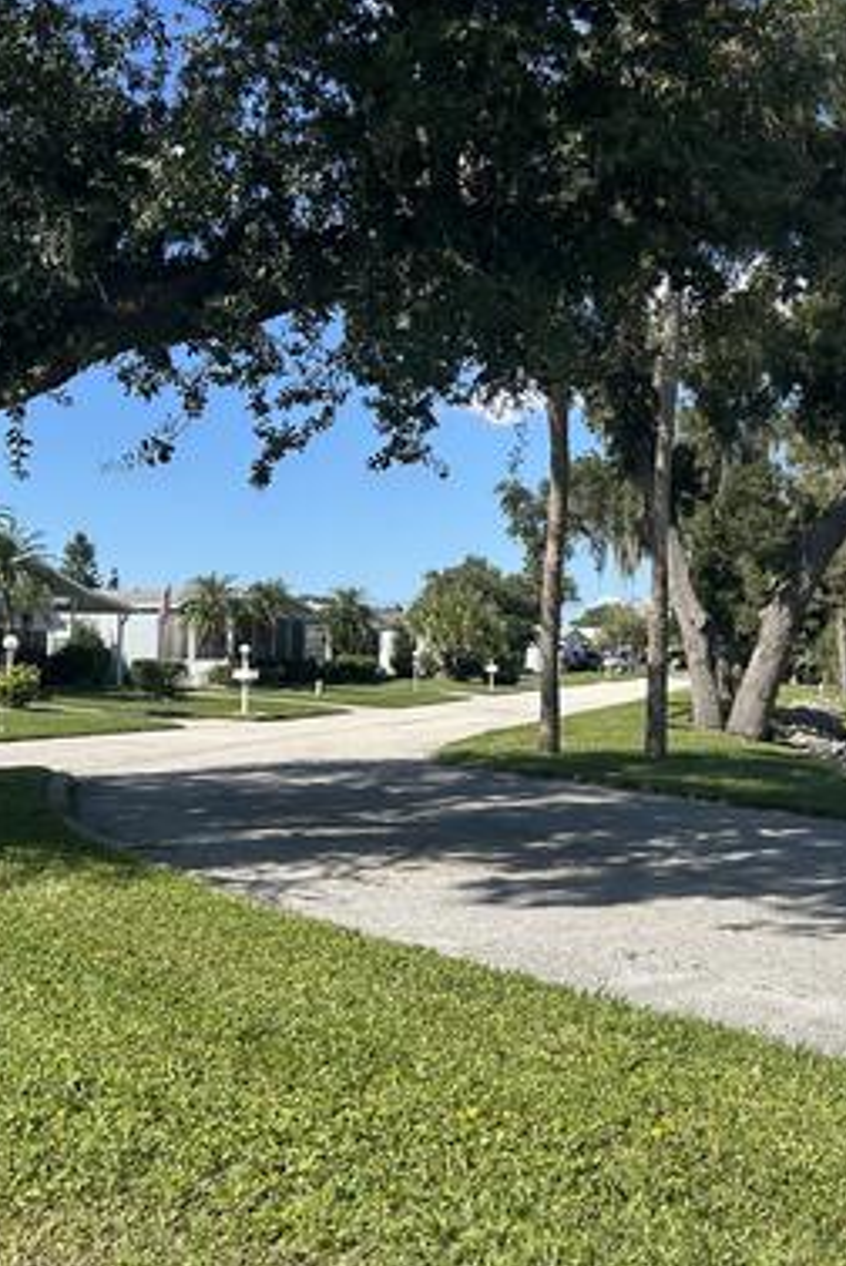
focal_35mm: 43
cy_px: 574
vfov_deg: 45.3
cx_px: 588
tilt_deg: +4.4
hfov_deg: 30.9
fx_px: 1513
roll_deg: +0.1
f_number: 1.5
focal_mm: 5.7
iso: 50
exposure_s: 1/3704
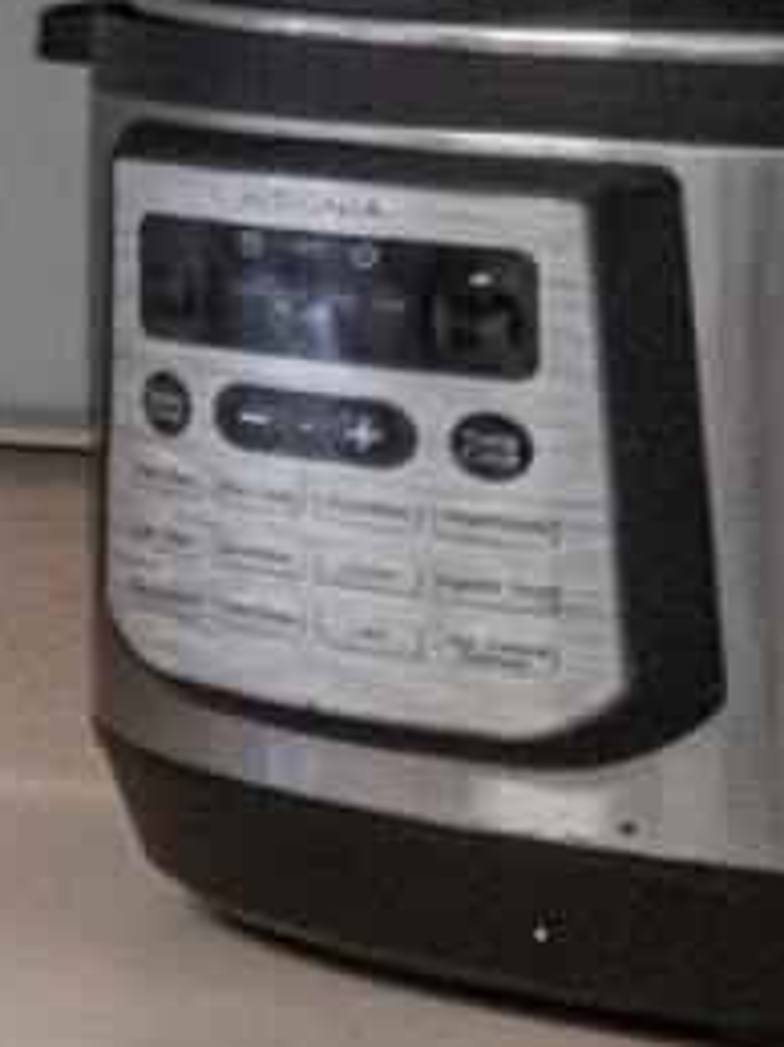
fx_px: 5168
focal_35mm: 171
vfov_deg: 11.3
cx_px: -3896
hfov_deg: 5.2
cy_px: -289
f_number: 8
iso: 400
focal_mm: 10
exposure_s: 1/8
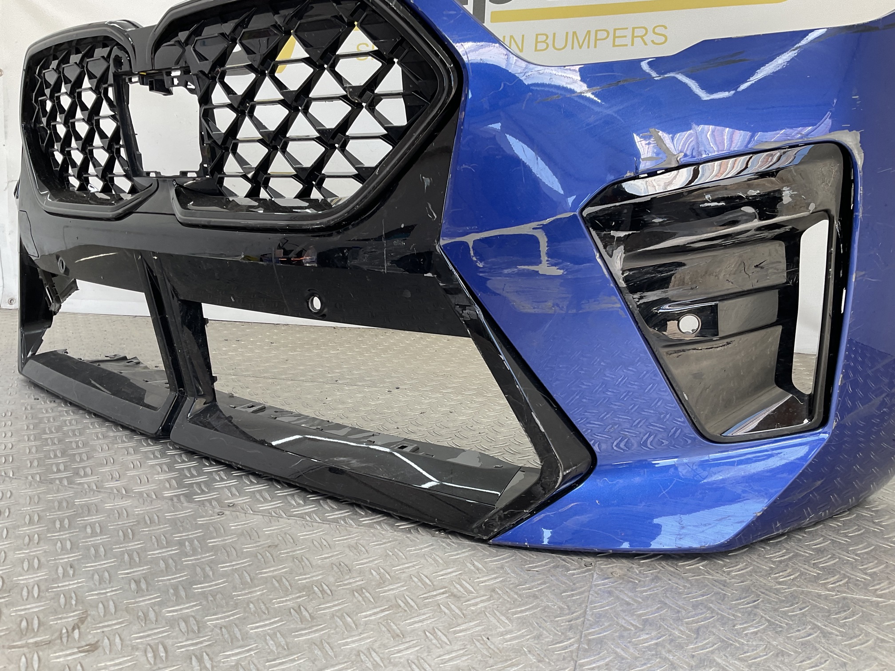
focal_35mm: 29
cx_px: 448
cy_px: 336
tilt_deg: -9.7
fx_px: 750
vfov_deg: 48.2
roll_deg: -1.1
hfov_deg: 61.7
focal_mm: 3
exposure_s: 1/100
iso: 20
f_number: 1.8
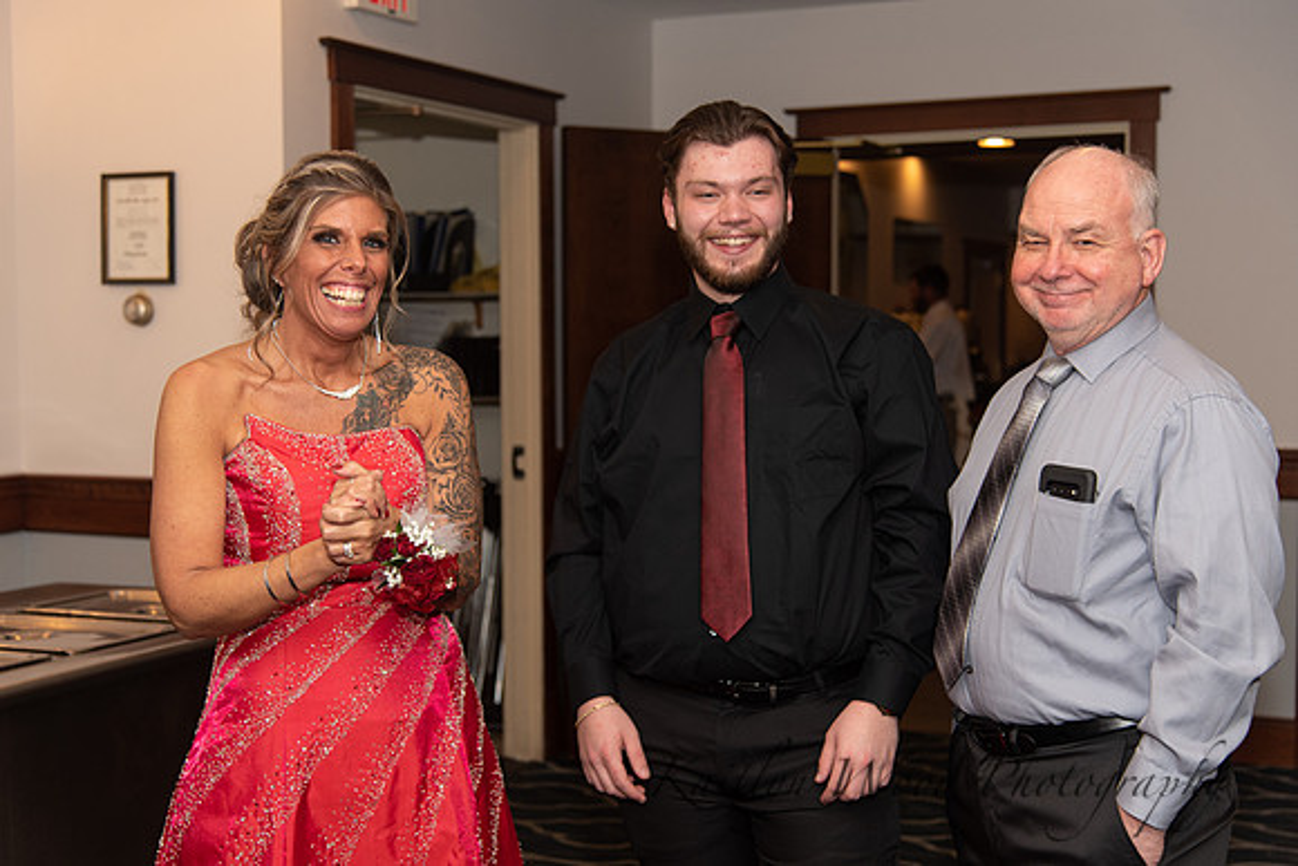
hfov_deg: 39.6
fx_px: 1803
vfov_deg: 27.0
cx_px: 649
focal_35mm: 50
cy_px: 433
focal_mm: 50
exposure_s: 1/200
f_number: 4
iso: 800
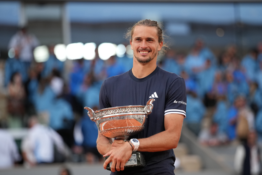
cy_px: 88
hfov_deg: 9.9
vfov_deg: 6.6
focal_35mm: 207
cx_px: 131
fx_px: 1506
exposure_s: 1/5000
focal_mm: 138
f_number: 2
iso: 1250
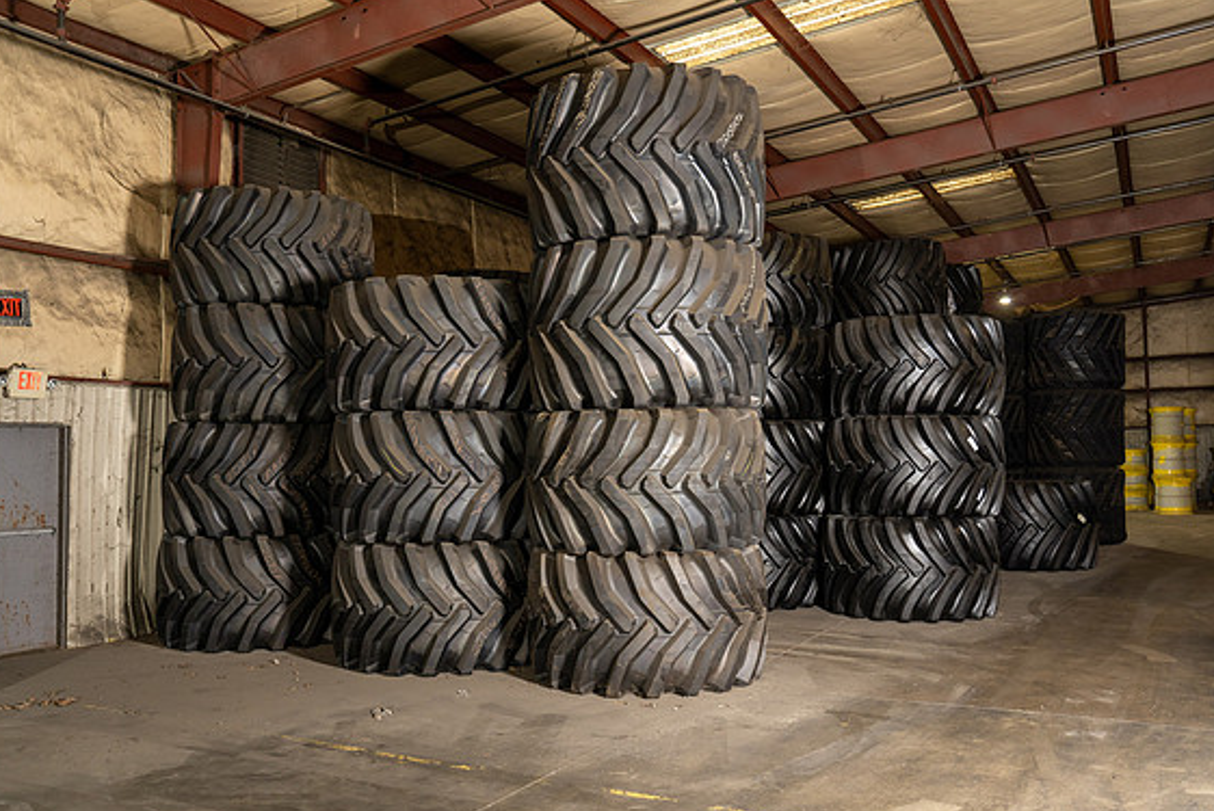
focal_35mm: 31
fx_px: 1046
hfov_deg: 60.2
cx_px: 597
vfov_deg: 42.4
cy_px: 410
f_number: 4
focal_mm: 30
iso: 1000
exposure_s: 1/60
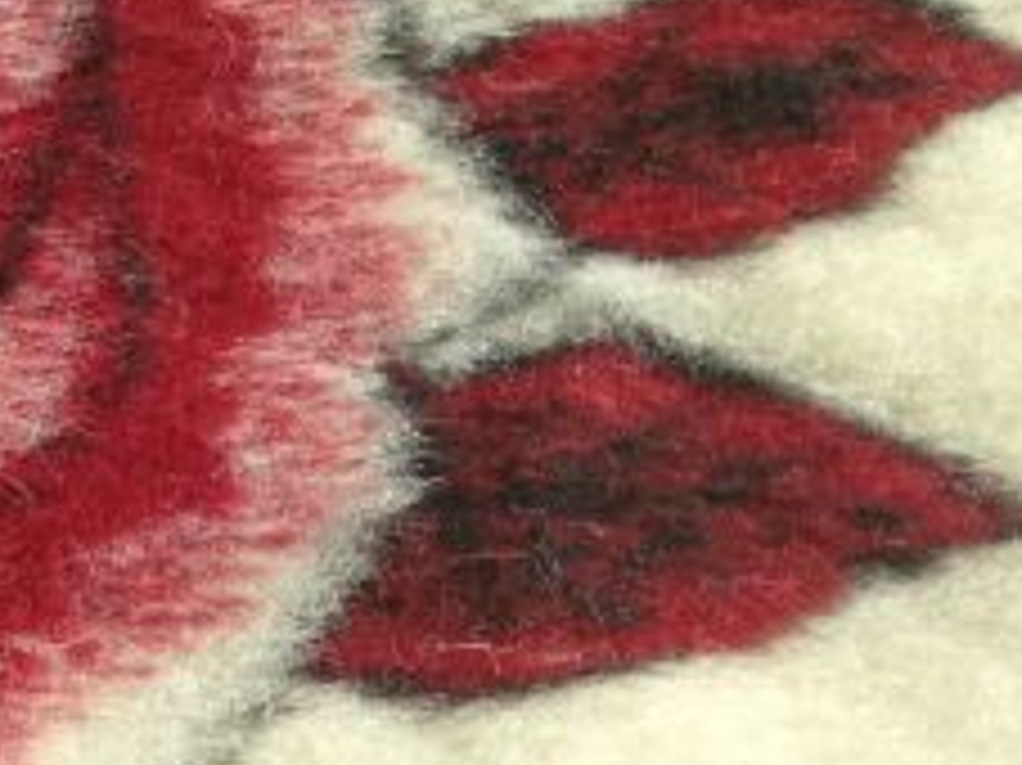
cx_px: -502
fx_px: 3039
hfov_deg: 17.3
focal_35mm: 103
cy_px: 590
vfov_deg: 14.3
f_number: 2.4
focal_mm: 4.13
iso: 50
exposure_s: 1/1232
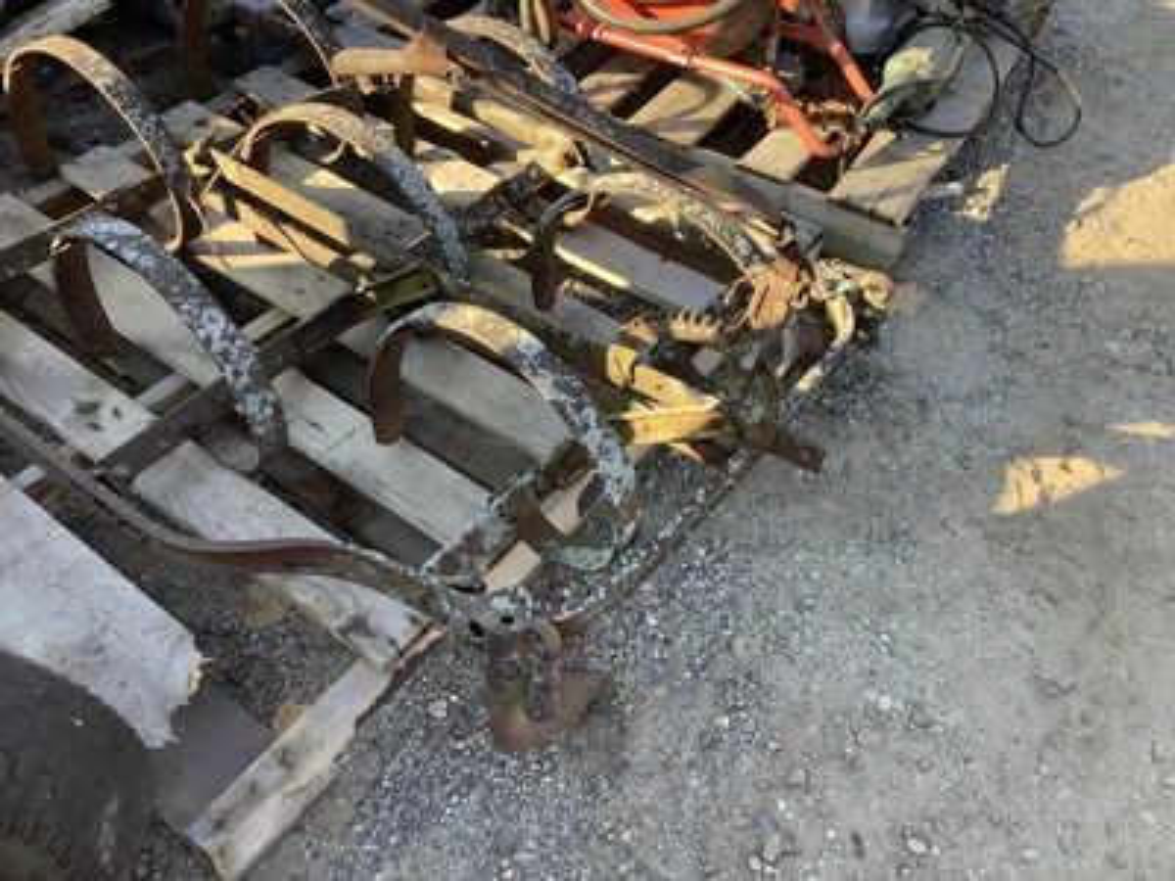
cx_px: 588
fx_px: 1052
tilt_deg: -48.5
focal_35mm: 31
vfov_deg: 45.4
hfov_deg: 58.4
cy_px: 440
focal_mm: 3.3
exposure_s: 1/120
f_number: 2.4
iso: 25
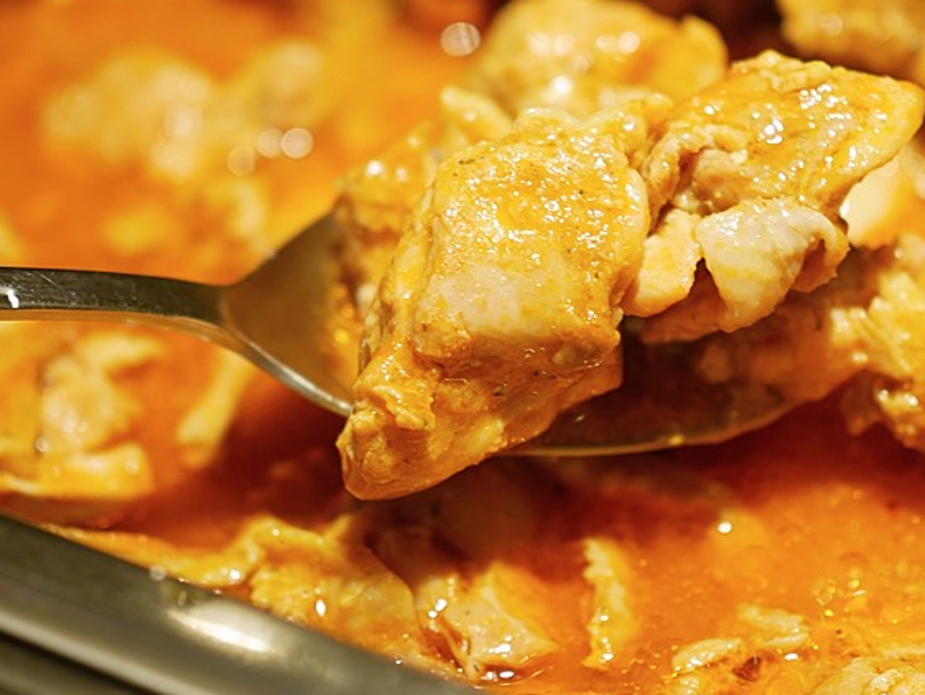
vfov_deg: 16.5
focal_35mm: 89
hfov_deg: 22.0
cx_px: 535
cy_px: 202
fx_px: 2379
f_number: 1.8
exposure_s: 1/60
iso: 200
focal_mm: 25
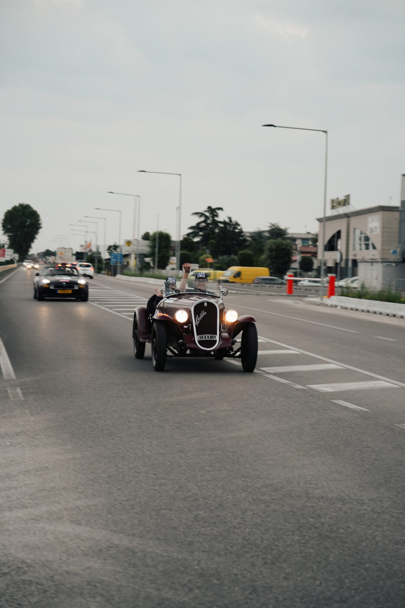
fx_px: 1232
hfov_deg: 18.7
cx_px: 202
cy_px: 304
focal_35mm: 73
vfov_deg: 27.7
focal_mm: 73
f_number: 4
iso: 320
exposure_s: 1/80
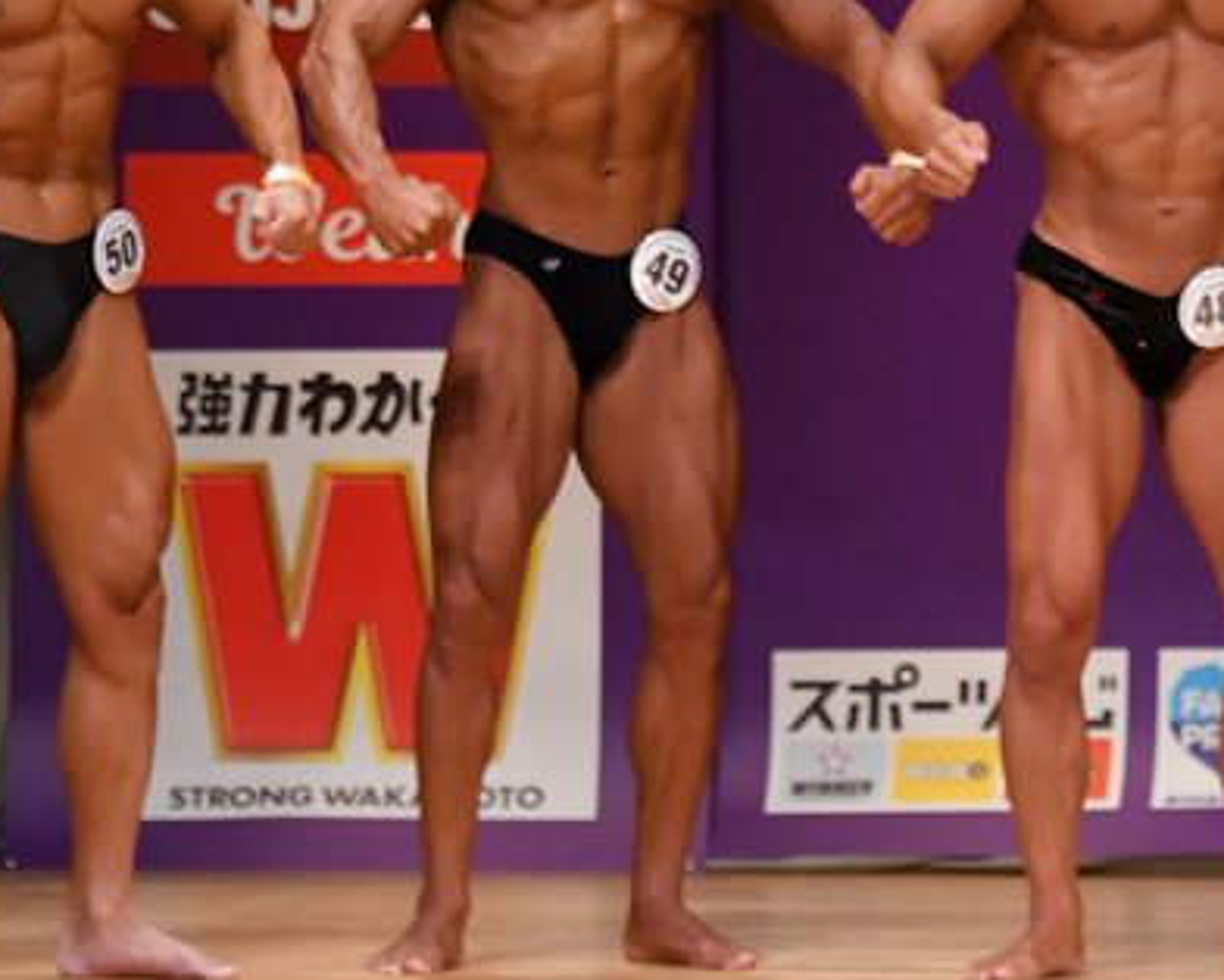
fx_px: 20152
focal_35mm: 556
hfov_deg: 3.5
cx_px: 567
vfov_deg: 2.8
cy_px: 303
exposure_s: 1/400
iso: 4500
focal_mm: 200
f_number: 5.6
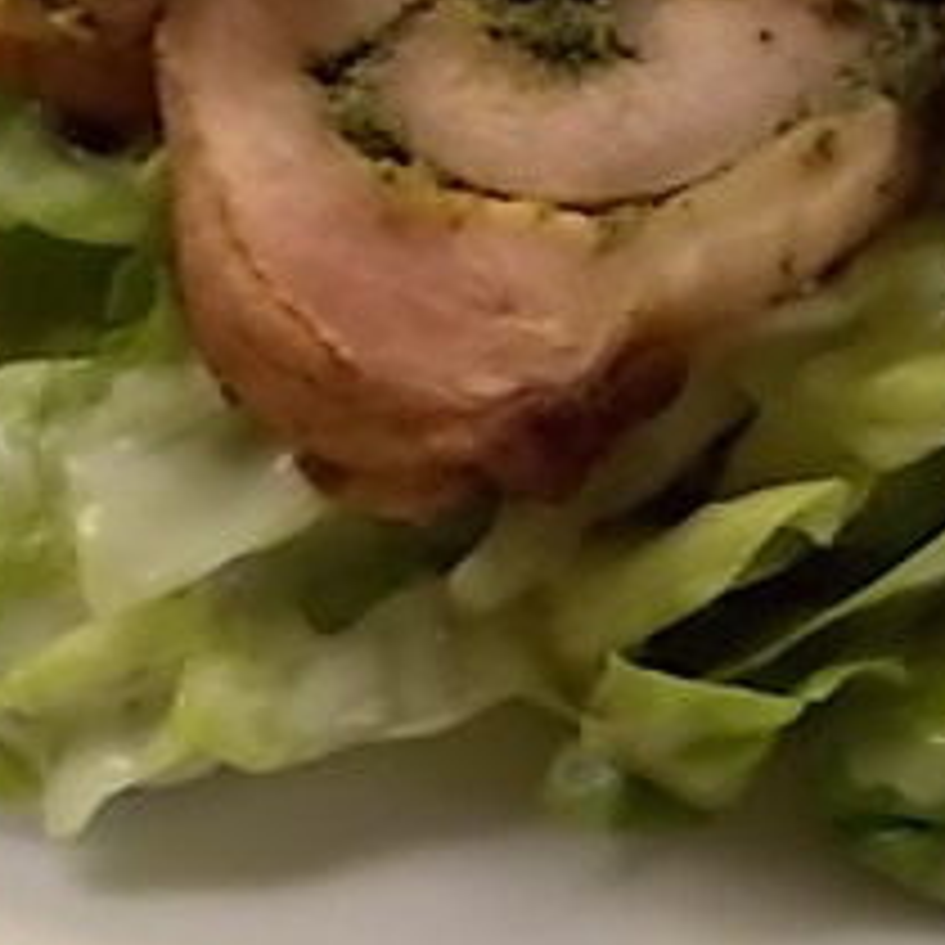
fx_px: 2502
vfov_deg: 20.9
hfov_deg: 21.2
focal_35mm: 81
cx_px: 724
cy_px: 94
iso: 200
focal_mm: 5.3
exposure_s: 1/13
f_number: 3.4
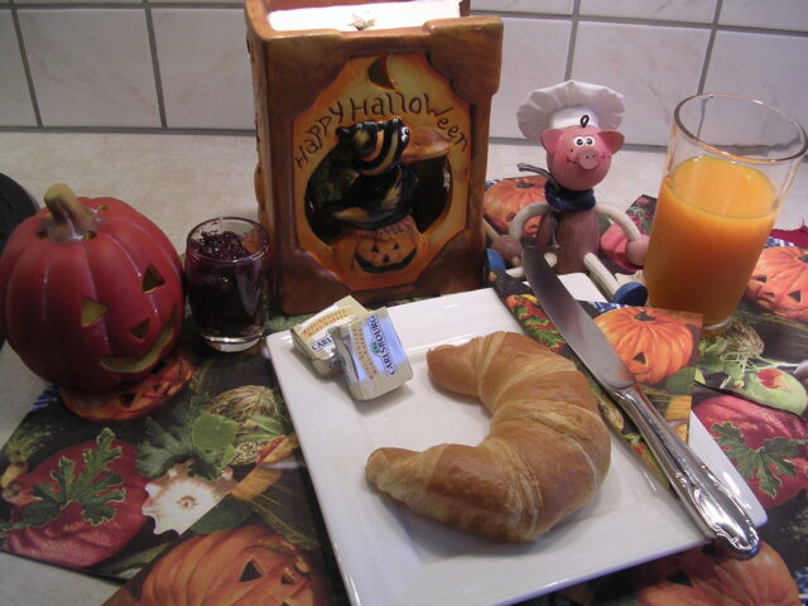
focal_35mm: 38
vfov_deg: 37.7
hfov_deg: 49.0
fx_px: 887
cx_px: 404
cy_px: 303
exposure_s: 1/42.6
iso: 100
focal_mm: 5.8
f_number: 2.8
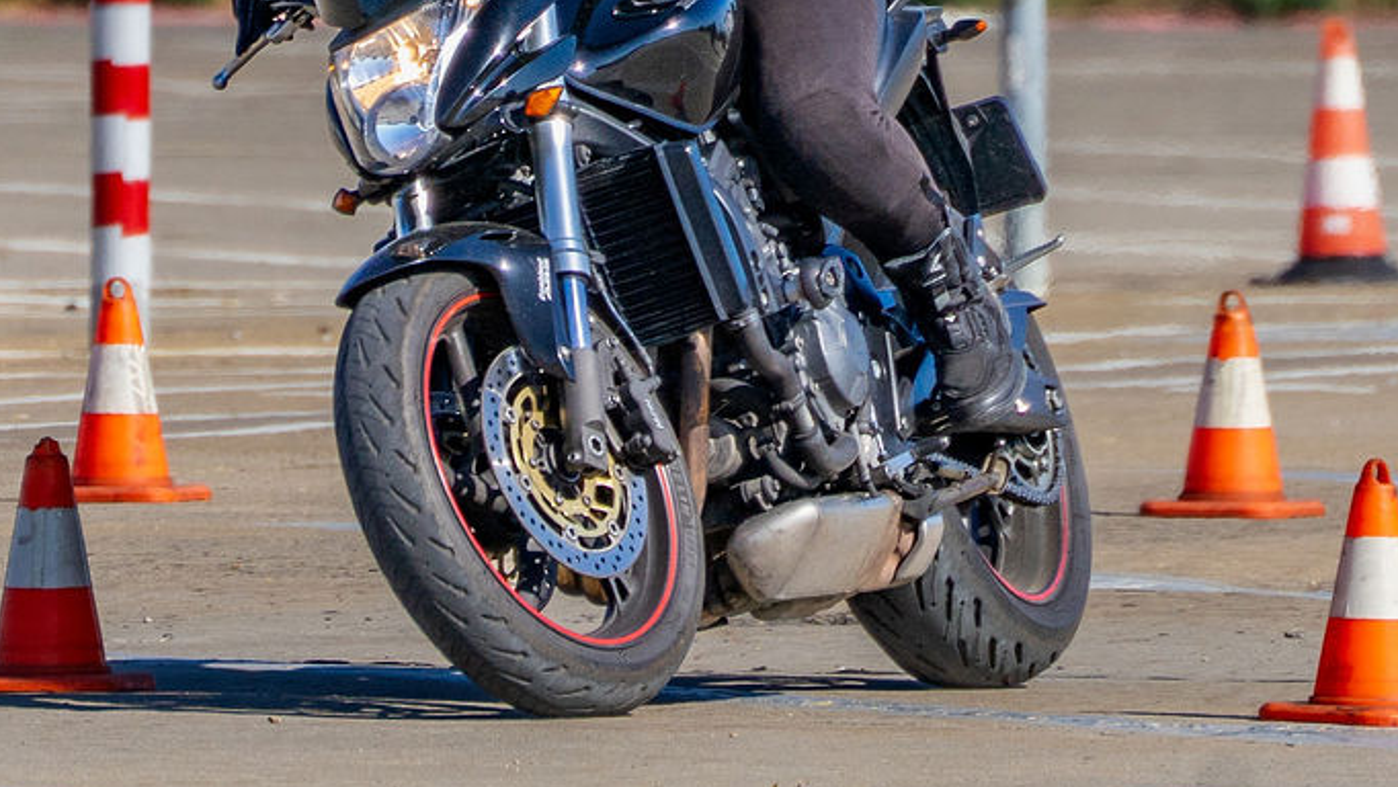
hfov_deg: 2.0
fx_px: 39822
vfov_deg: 1.1
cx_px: 947
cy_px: 34
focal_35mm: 1074
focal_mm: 300
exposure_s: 1/1250
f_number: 6.3
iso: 125
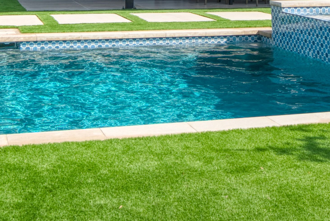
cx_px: 152
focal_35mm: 66
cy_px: -171
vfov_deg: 17.1
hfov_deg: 30.5
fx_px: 605
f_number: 10
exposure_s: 1/125
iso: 125
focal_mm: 16
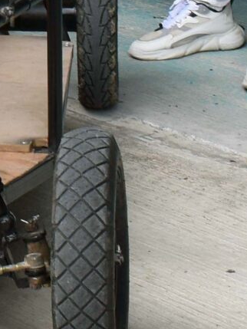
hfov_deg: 6.9
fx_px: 1882
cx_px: -454
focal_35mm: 198
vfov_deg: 9.6
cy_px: -194
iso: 400
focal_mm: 23
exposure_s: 1/250
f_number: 8
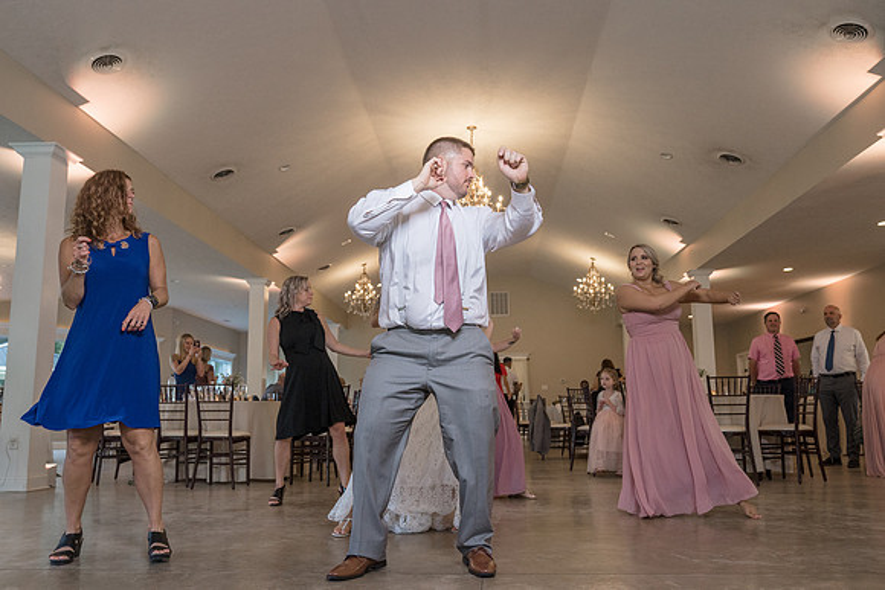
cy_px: 307
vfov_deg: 44.8
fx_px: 716
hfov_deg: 63.4
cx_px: 437
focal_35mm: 29
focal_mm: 28
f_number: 4
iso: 2000
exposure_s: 1/250
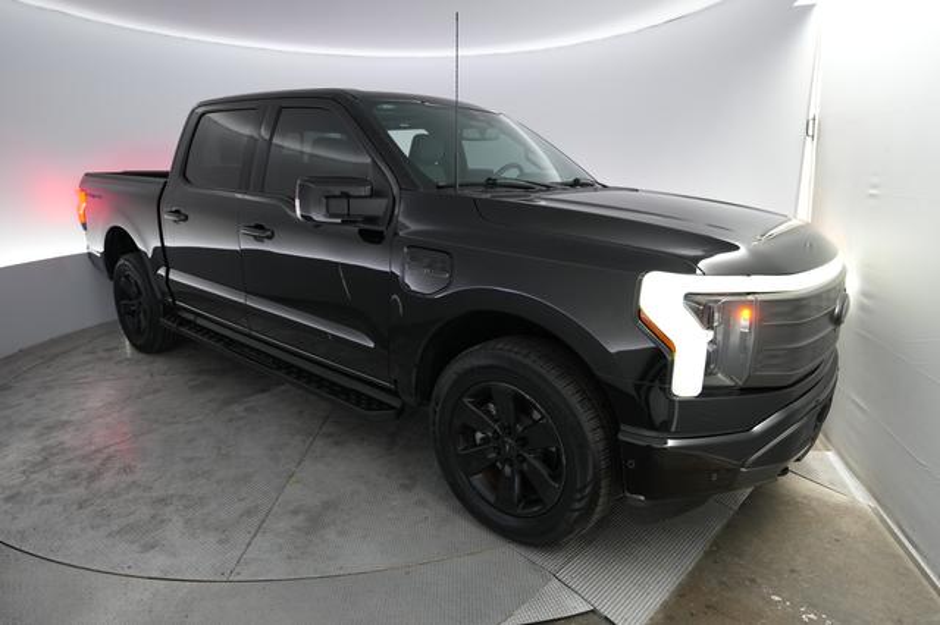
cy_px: 312
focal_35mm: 21
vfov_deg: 59.4
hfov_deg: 81.2
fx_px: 548
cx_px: 470
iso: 2000
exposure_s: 1/160
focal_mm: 21
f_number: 2.8
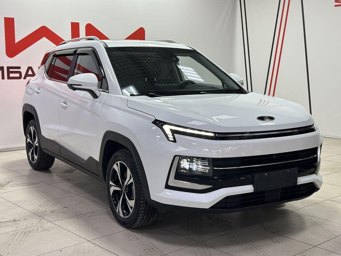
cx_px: 170
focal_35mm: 48
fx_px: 473
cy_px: 128
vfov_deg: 30.3
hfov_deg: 39.7
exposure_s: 1/115
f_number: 1.78
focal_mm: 6.86
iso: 80
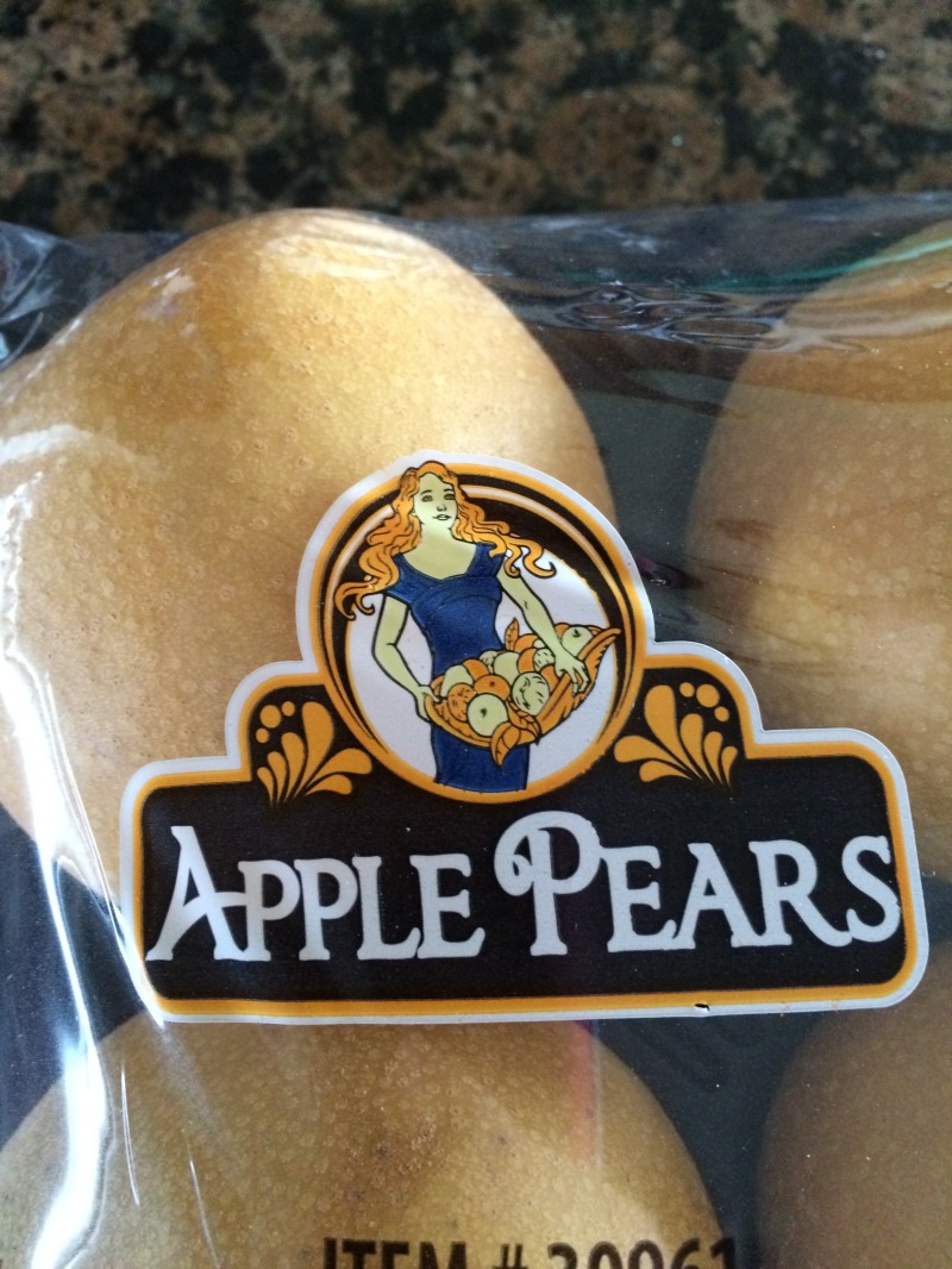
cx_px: 476
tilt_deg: -81.2
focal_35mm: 29
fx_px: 1063
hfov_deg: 48.2
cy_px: 634
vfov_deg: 61.6
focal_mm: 4.15
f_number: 2.2
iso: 320
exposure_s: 1/20
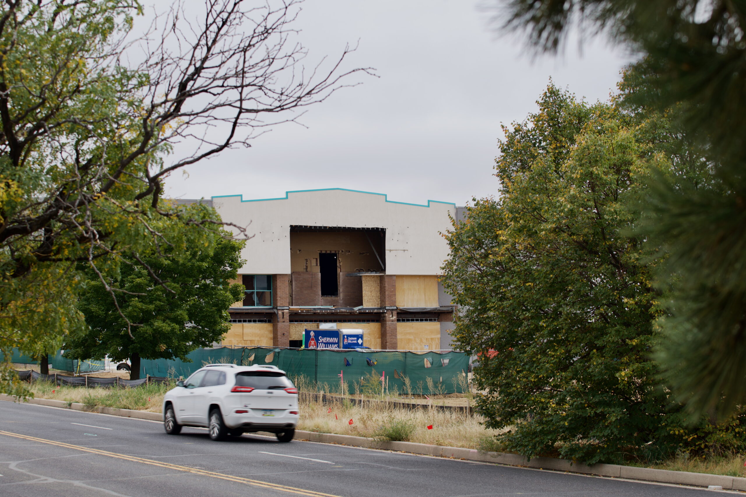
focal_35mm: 84
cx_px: 373
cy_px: 248
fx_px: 1740
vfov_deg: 16.3
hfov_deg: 24.2
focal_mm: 70
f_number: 6.3
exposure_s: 1/100
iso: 64
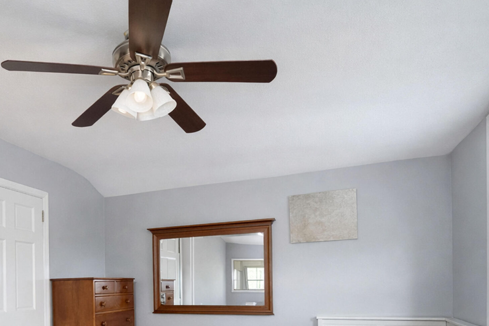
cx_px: 169
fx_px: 380
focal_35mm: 28
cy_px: 282
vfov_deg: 43.2
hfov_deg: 64.0
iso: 64
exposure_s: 1/40
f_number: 4.5
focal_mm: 16
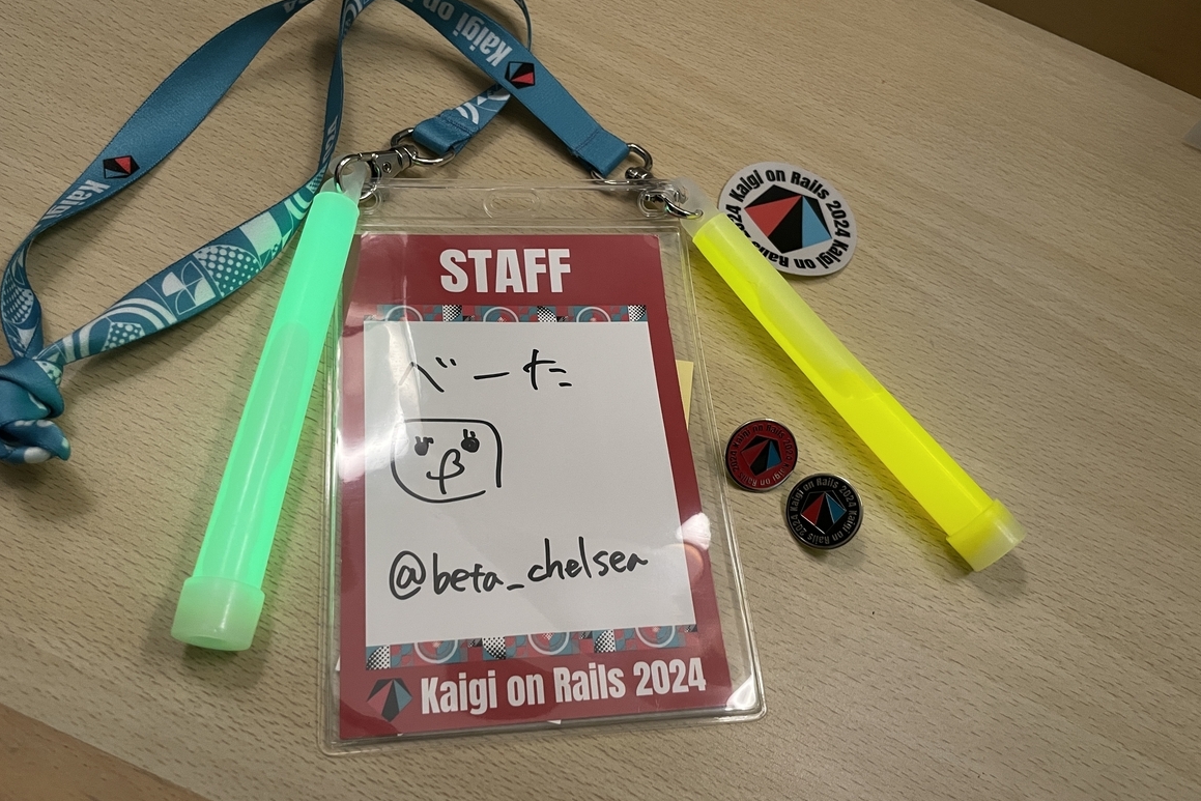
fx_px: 934
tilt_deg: -61.4
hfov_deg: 65.5
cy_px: 423
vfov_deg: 46.4
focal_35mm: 28
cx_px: 582
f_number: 1.6
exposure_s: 1/50
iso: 250
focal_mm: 4.2
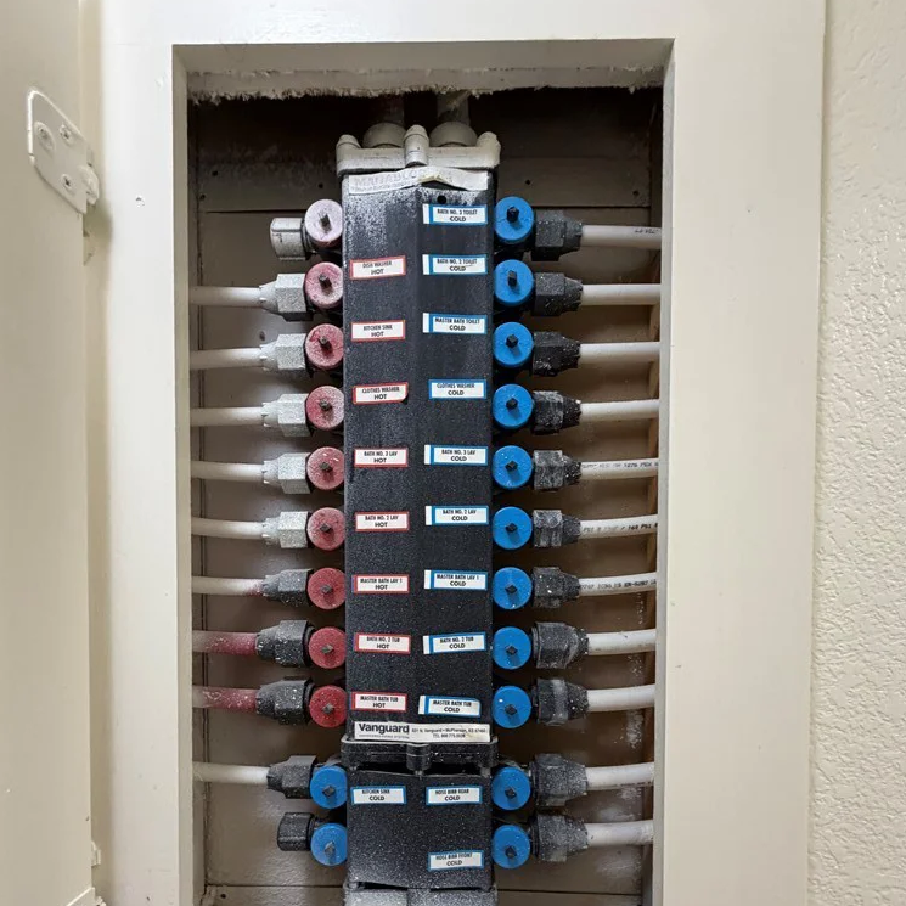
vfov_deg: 81.7
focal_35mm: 17
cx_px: 446
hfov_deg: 84.0
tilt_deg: -3.1
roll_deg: -0.9
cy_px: 587
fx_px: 503
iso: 320
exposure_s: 1/120
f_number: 2.2
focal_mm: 2.22
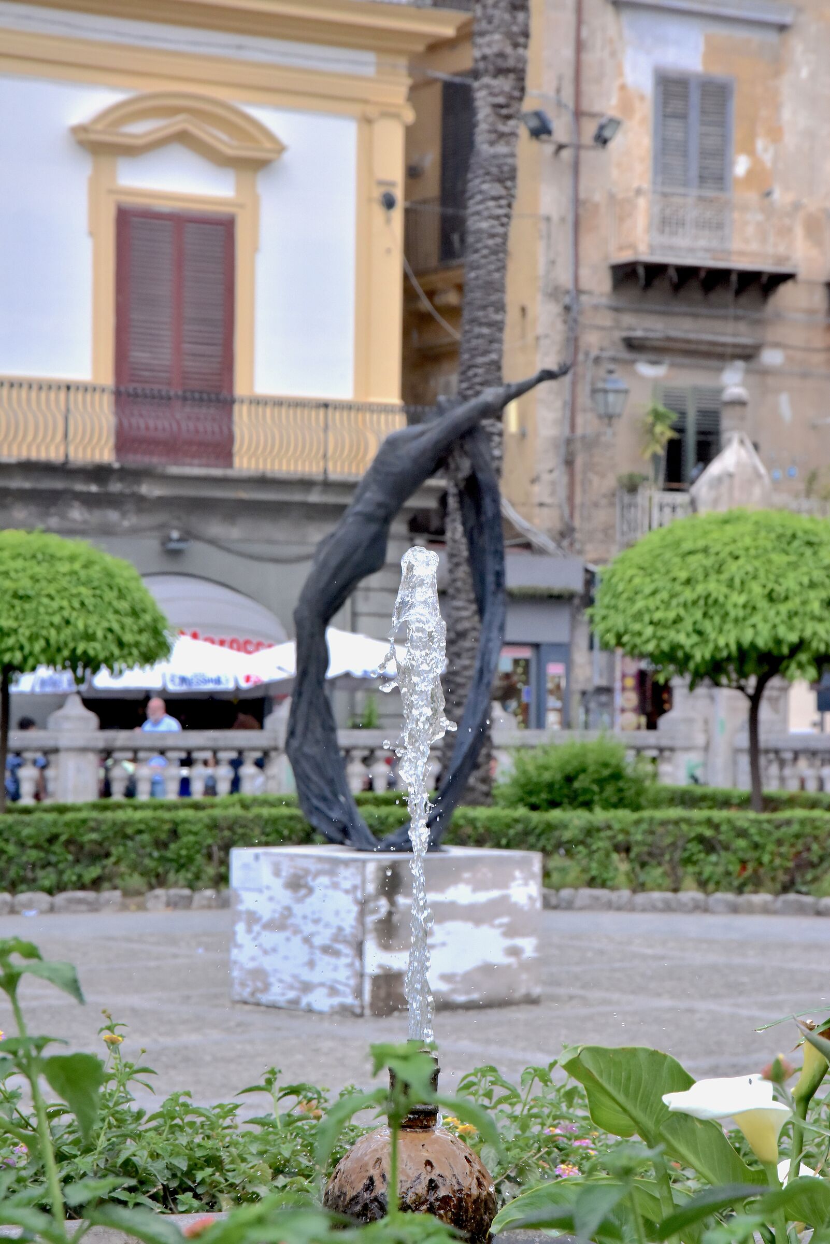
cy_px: 622
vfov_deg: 19.4
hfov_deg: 13.1
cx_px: 415
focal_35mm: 105
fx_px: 3628
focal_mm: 105
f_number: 14
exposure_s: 1/800
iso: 2000
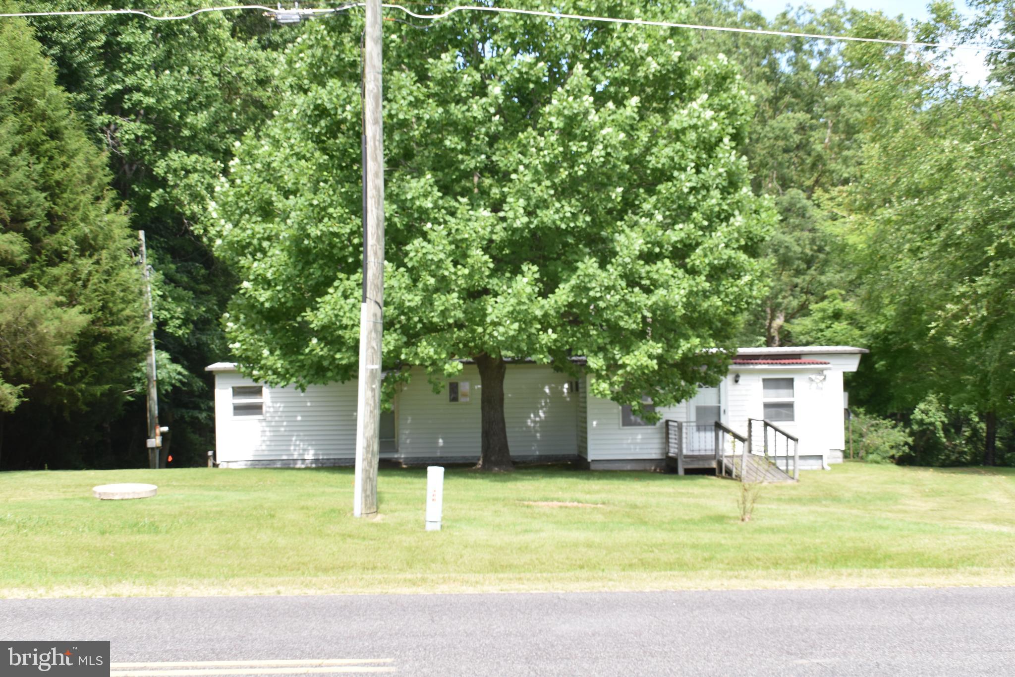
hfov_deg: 55.1
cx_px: 508
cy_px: 338
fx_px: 973
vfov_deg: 38.4
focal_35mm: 34
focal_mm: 23
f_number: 7.1
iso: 400
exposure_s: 1/200
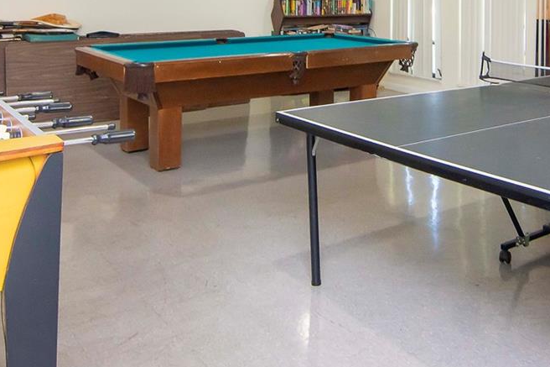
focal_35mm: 40
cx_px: 378
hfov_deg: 47.2
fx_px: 614
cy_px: -13
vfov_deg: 30.5
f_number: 8
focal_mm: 11
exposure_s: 1/40
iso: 500
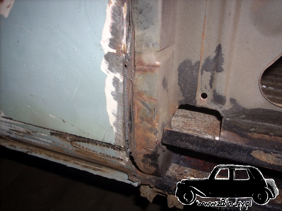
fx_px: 302
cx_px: 141
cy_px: 106
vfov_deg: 38.7
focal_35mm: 37
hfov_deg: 50.1
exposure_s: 1/60
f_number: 2.8
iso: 64
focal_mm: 6.2
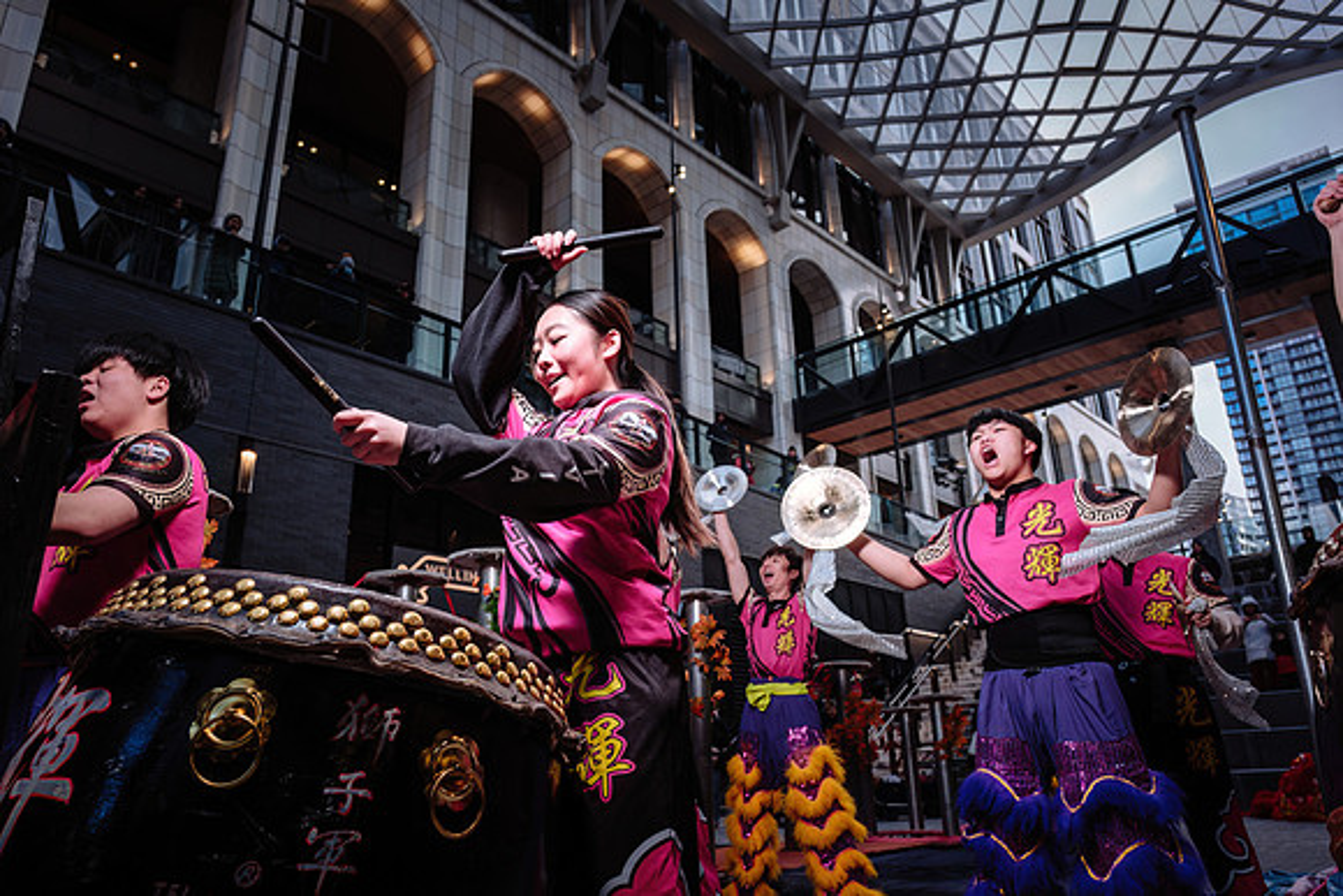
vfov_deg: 51.3
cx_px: 672
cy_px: 448
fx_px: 933
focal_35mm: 25
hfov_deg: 71.5
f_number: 3.6
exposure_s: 1/160
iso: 160
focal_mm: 16.5
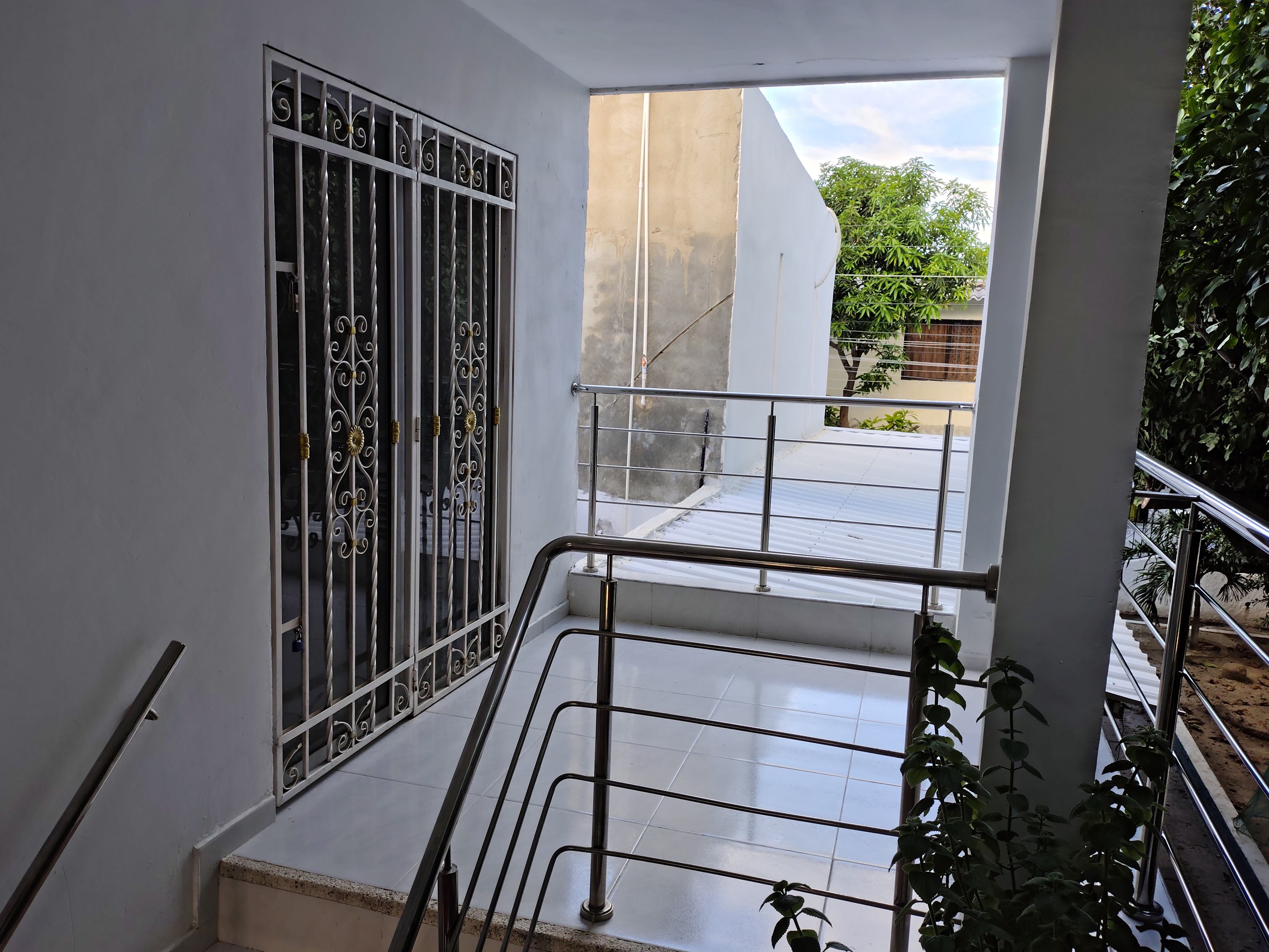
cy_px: 476
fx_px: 916
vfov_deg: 54.9
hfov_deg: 69.4
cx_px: 634
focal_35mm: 25
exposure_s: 1/167
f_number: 1.7
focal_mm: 4.71
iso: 143
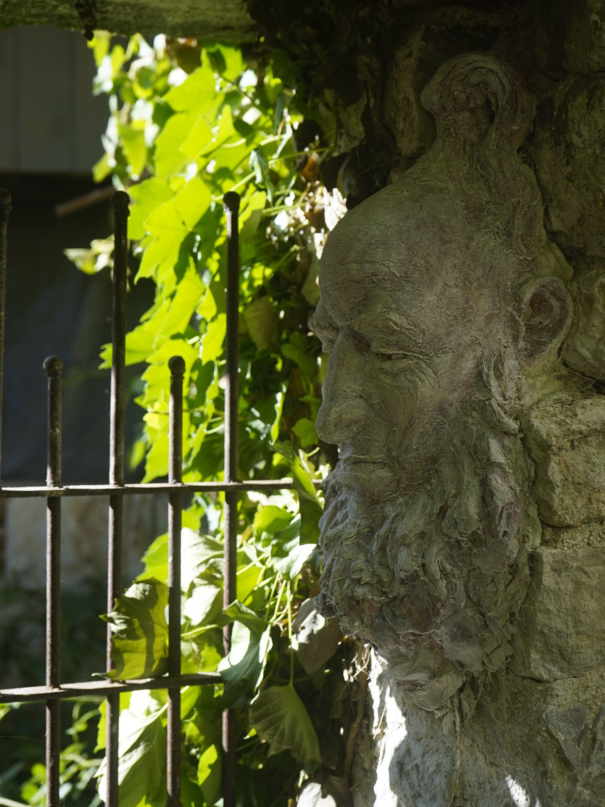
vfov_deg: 29.8
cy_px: 385
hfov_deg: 22.6
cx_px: 308
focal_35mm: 65
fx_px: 1514
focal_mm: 55
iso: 100
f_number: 6.3
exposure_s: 1/60
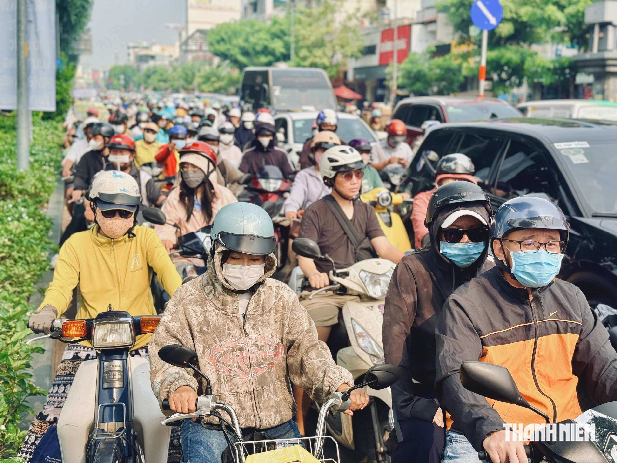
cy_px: 232
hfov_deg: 39.7
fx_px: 856
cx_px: 308
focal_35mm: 48
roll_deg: -1.9
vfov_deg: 30.3
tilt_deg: -8.9
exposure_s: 1/4329
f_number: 1.78
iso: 64
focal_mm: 6.76
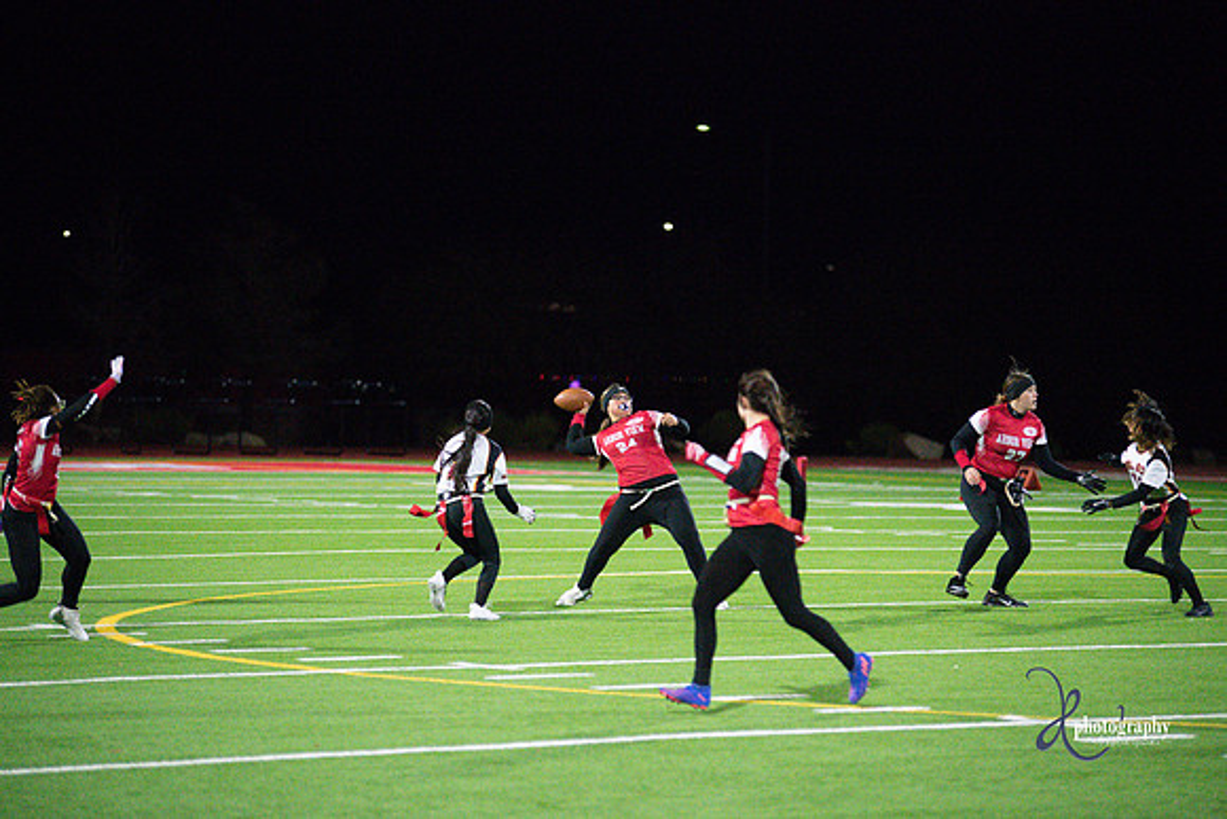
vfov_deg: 9.2
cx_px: 614
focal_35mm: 150
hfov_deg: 13.7
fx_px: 5113
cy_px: 410
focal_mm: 150
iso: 20000
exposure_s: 1/2500
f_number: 2.8
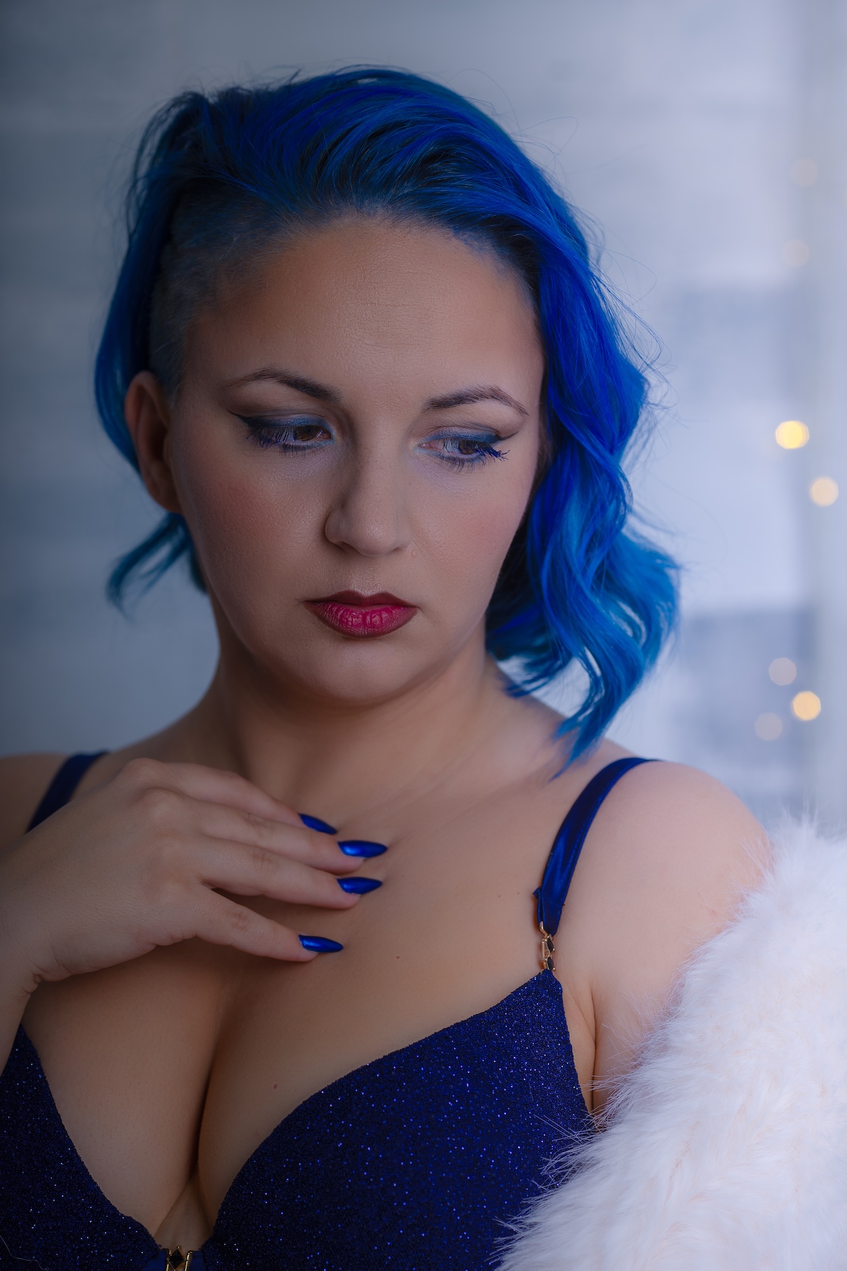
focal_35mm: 135
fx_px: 4765
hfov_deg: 10.2
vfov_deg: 15.2
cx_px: 424
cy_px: 636
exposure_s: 1/160
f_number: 4.5
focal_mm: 135
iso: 50
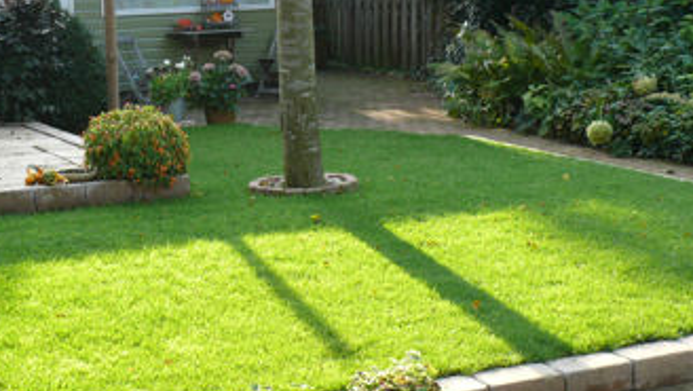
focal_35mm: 73
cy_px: 122
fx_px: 1342
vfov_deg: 16.5
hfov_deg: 28.5
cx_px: 177
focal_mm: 8.5
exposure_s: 1/100
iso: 100
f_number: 3.6
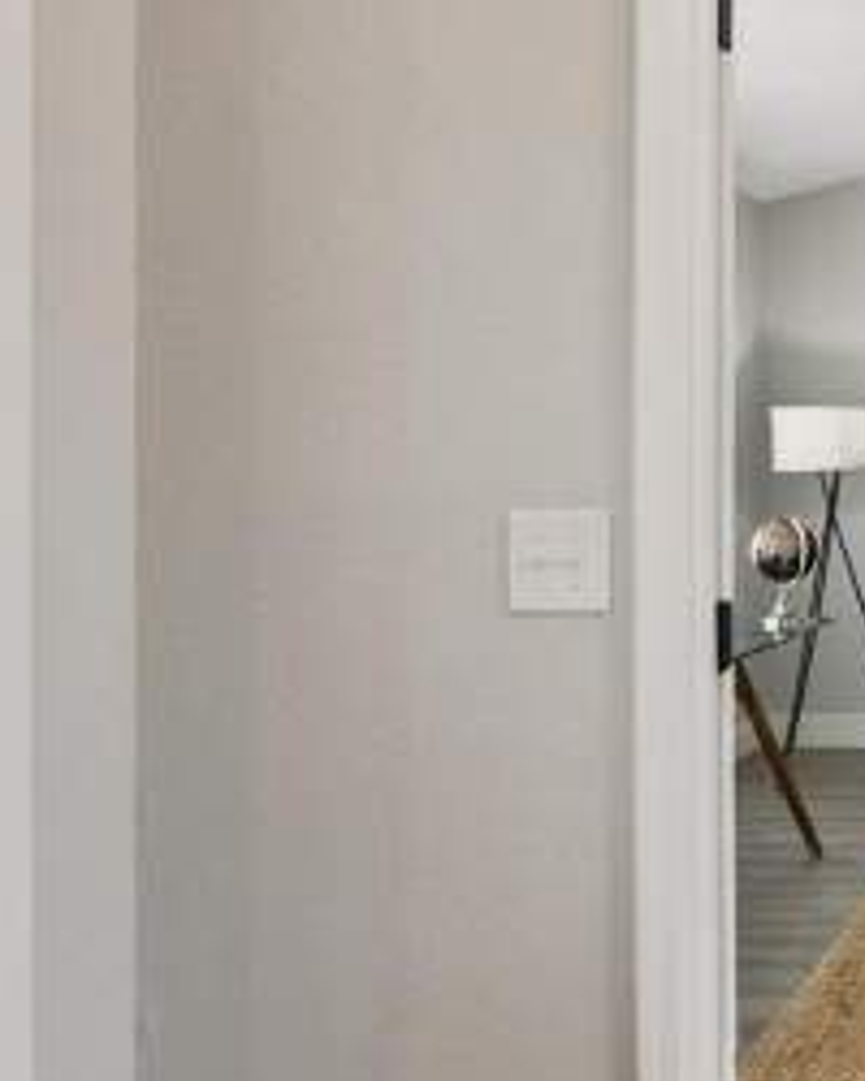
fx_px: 1536
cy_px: 456
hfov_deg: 26.5
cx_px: 1133
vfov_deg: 38.7
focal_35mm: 48
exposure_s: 1/160
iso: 2000
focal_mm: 16
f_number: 10
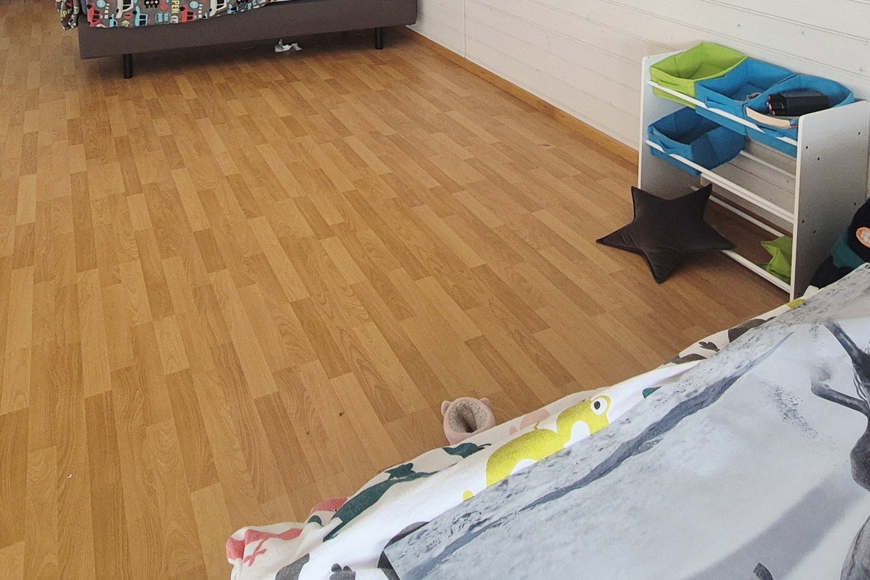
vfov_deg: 36.2
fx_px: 701
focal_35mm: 29
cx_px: 423
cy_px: -94
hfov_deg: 63.6
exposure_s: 1/50
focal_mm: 2.2
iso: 160
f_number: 2.2
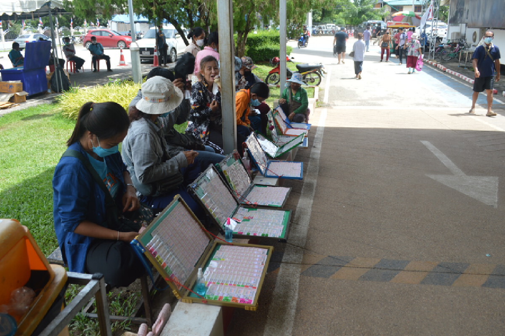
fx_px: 420
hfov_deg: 62.0
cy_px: 168
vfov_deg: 43.5
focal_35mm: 30
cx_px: 252
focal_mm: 20
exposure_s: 1/160
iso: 100
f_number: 6.3
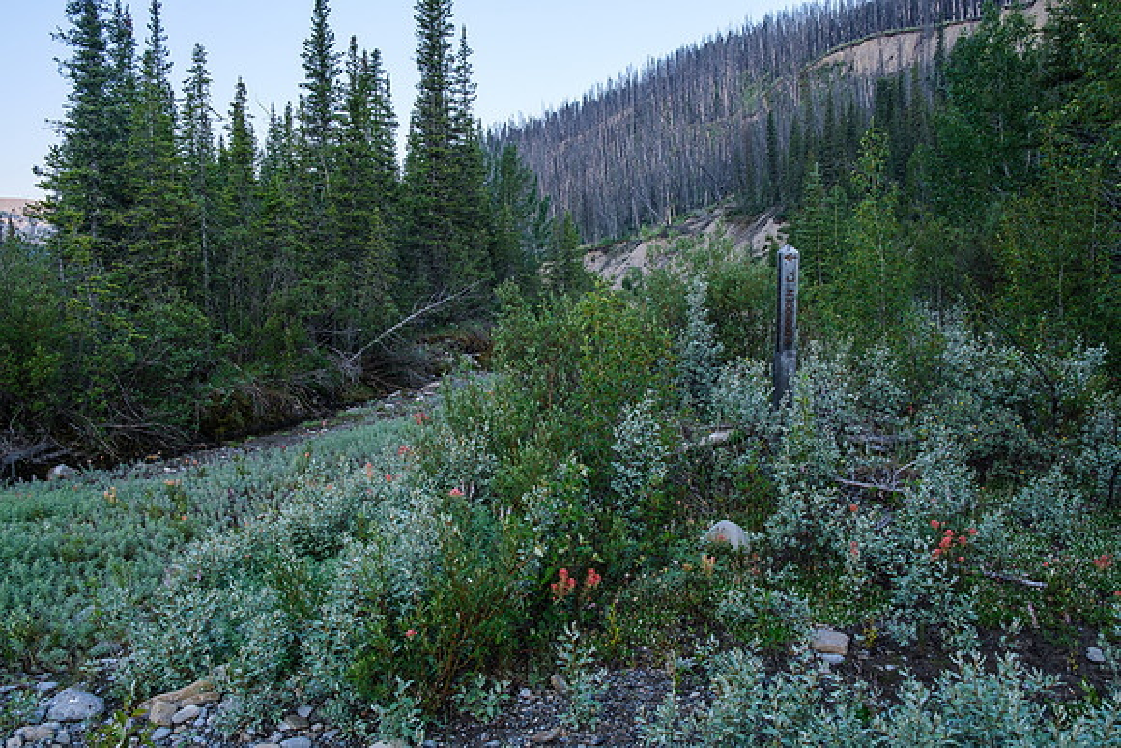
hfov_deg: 67.4
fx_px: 841
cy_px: 374
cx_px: 560
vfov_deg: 48.0
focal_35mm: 27
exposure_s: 1/60
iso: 200
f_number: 8
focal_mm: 18
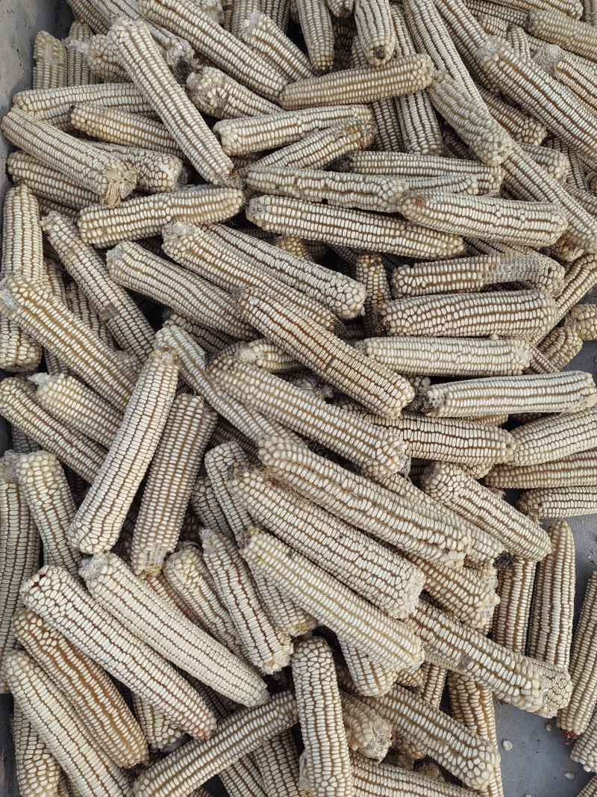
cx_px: 298
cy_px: 398
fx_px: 621
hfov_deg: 51.3
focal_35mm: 27
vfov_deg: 65.3
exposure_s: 1/1043
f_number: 1.9
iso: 50
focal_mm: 5.52
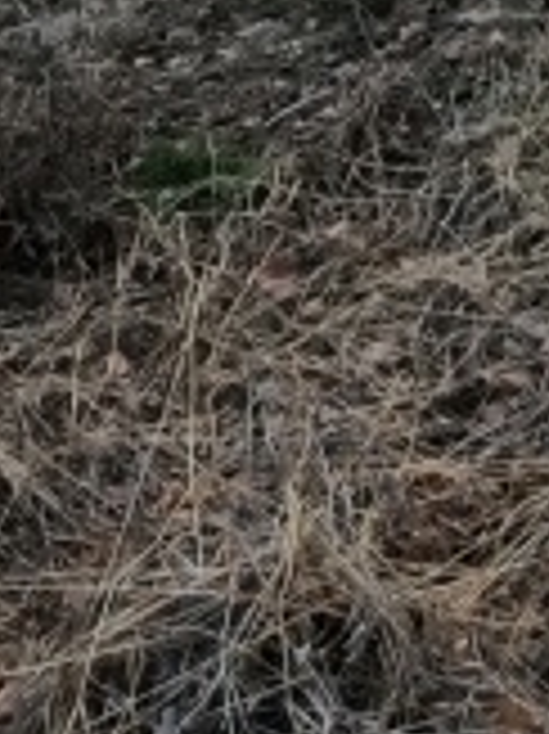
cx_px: 612
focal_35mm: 151
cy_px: -1042
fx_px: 3197
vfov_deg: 11.0
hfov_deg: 9.7
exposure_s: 1/100
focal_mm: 5.59
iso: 182
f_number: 1.88
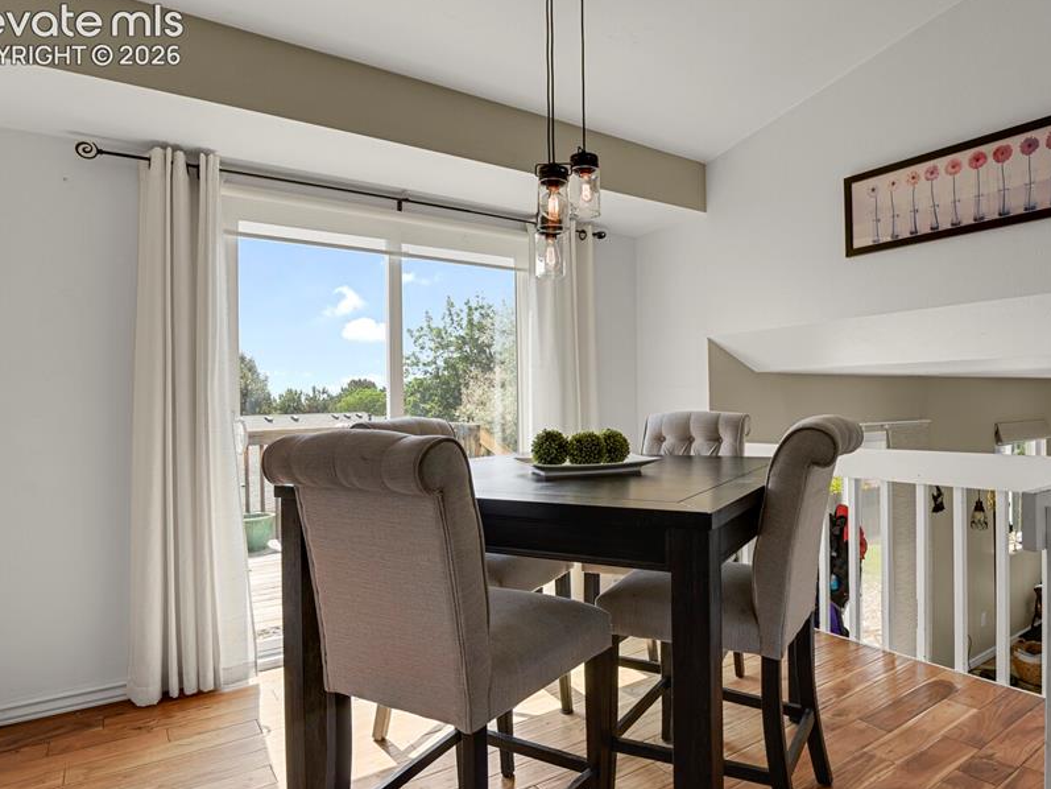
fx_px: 638
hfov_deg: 78.5
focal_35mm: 21
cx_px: 601
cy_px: 398
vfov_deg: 63.5
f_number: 6.3
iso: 250
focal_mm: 17
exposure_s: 1/13
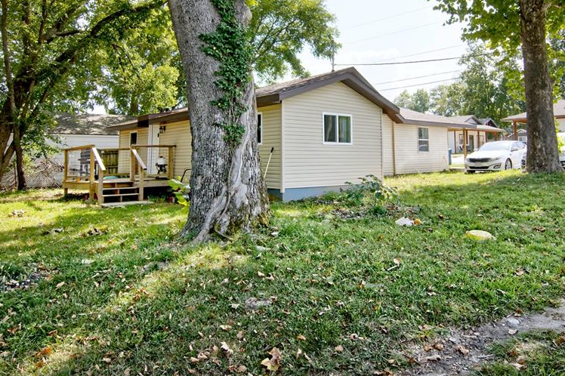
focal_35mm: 27
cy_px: 129
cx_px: 333
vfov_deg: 47.7
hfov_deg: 67.5
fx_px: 419
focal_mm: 13
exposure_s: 1/200
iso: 100
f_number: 8
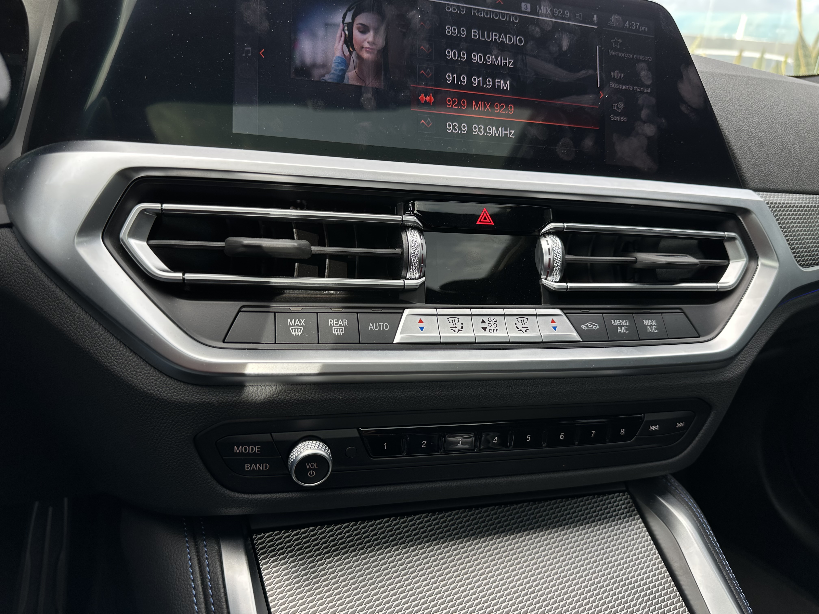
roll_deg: -7.0
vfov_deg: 56.8
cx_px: 410
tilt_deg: -16.1
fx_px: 568
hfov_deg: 71.6
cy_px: 307
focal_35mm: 24
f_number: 1.78
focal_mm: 6.86
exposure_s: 1/219
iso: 64
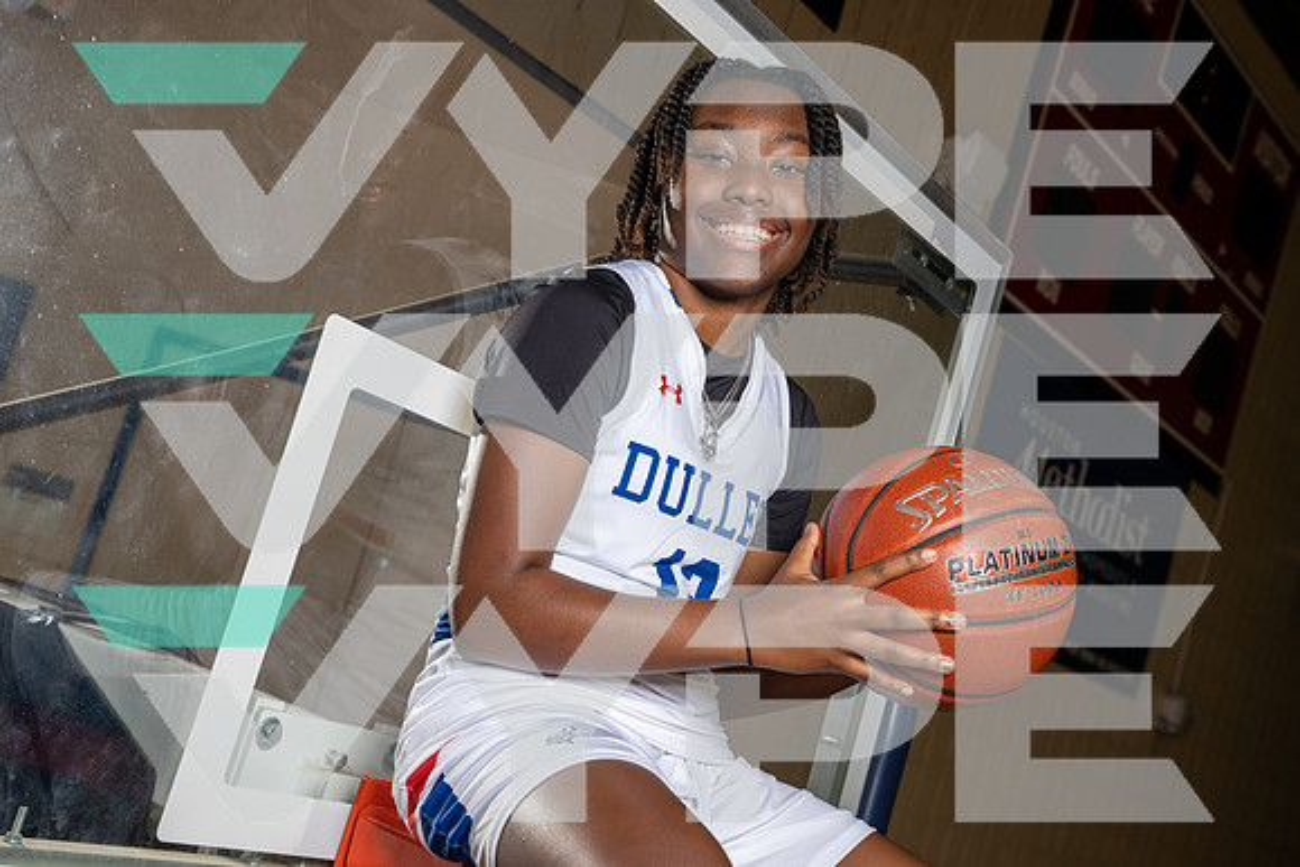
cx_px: 650
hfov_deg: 39.6
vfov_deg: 27.0
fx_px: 1806
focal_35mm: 50
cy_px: 434
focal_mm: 50
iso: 400
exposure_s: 1/250
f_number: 5.6
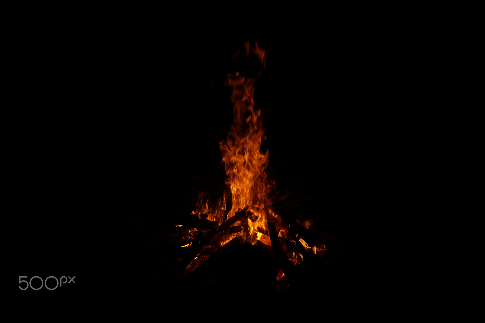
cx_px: 242
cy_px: 162
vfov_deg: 31.9
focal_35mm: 42
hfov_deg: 46.4
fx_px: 566
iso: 100
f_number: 5
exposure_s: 1/250
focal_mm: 28
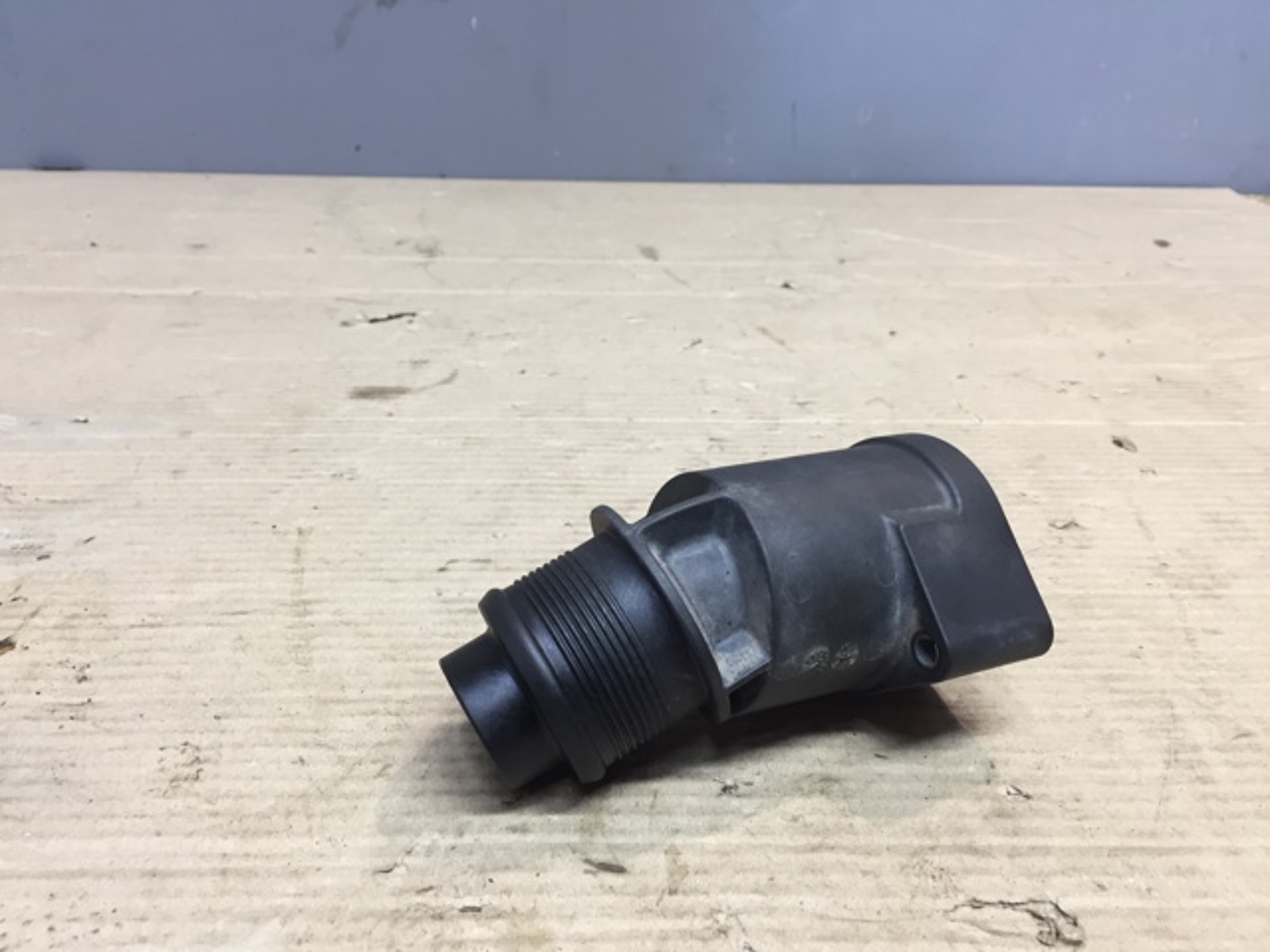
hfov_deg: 61.7
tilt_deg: -28.4
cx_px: 635
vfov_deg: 48.2
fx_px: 1064
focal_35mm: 29
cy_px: 476
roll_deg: -1.9
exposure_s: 1/33
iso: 80
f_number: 2.2
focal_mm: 4.15
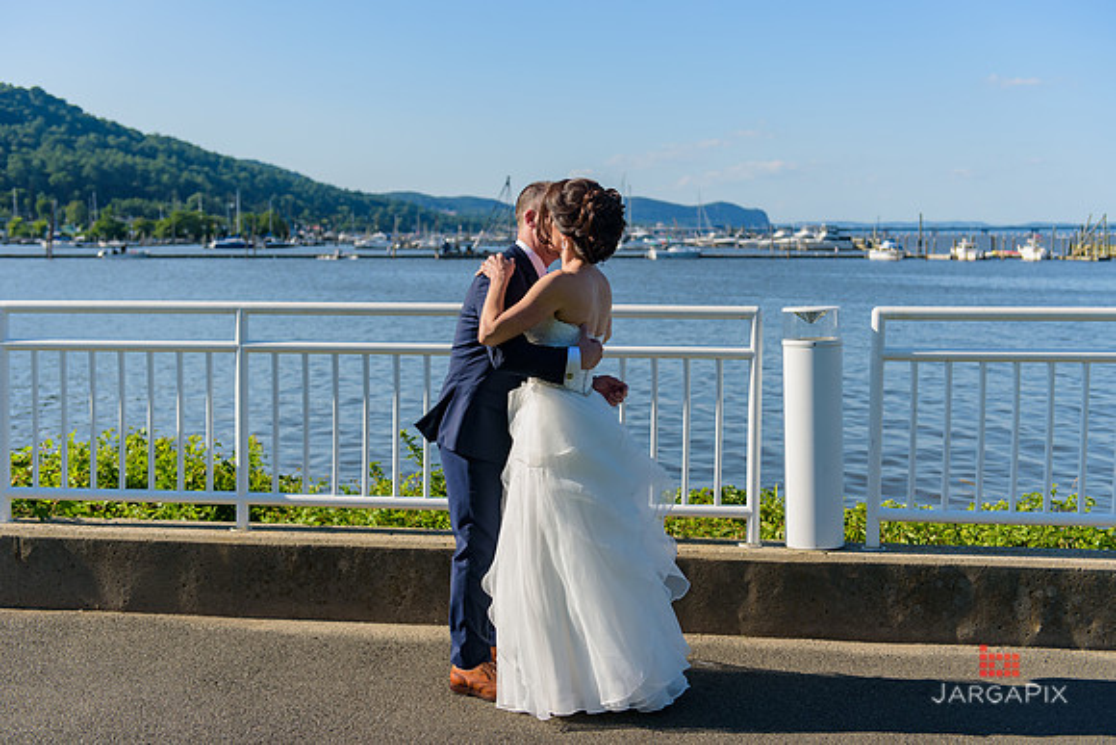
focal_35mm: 45
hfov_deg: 43.6
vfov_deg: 29.9
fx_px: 1395
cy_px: 372
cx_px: 558
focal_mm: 45
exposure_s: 1/2500
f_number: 3.2
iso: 200
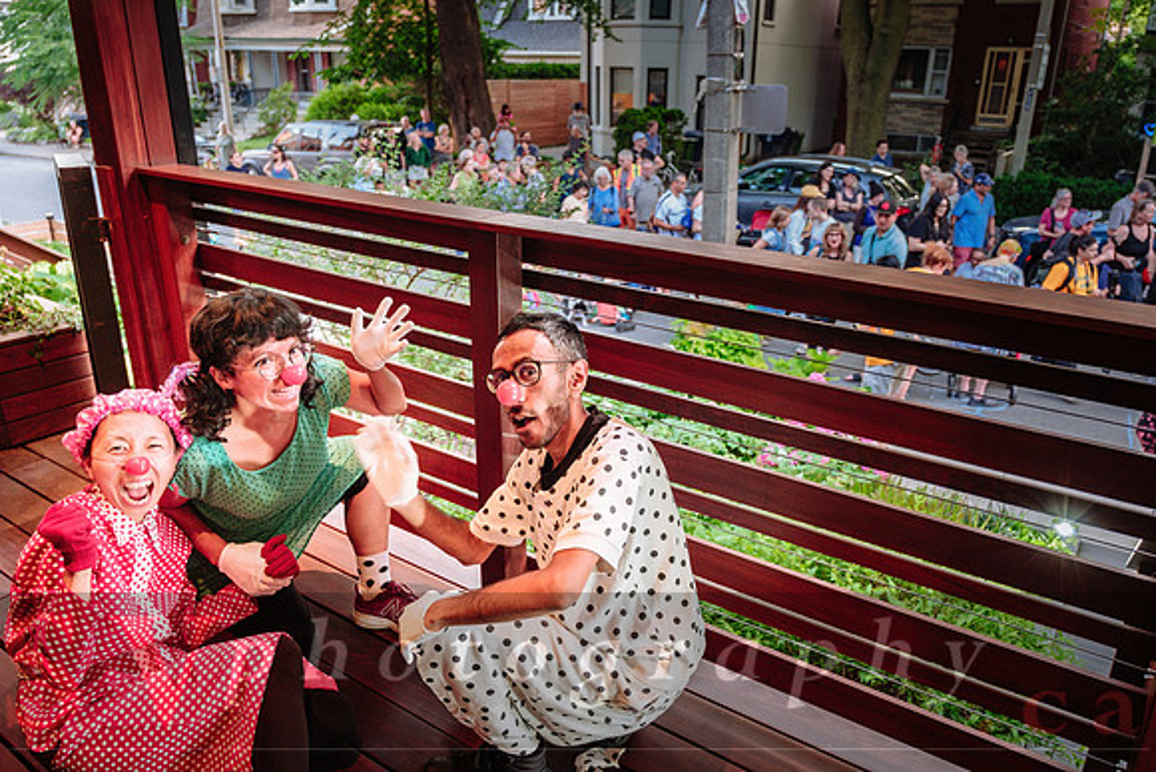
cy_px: 387
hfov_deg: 69.5
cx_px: 604
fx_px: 833
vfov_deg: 49.7
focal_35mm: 26
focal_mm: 16
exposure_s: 1/60
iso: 800
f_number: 2.8
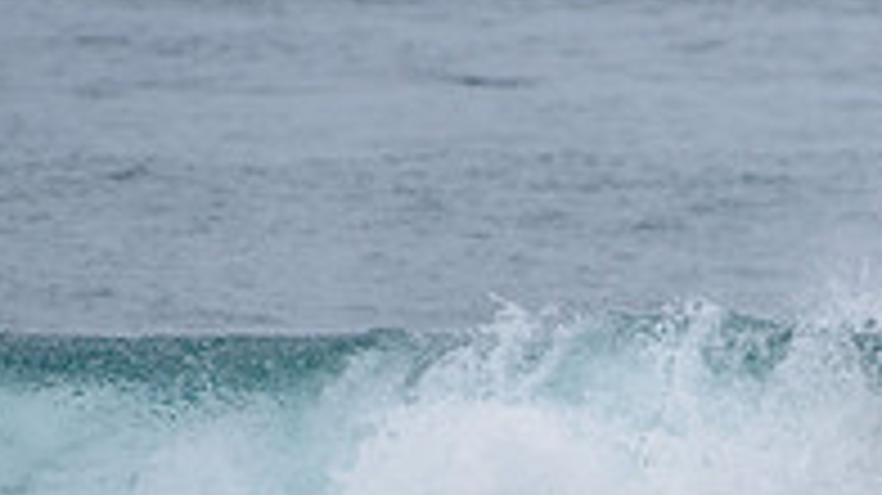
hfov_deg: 1.4
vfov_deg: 0.8
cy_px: 695
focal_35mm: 1548
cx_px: 1066
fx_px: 36184
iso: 320
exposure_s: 1/2000
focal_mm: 500
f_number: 5.6
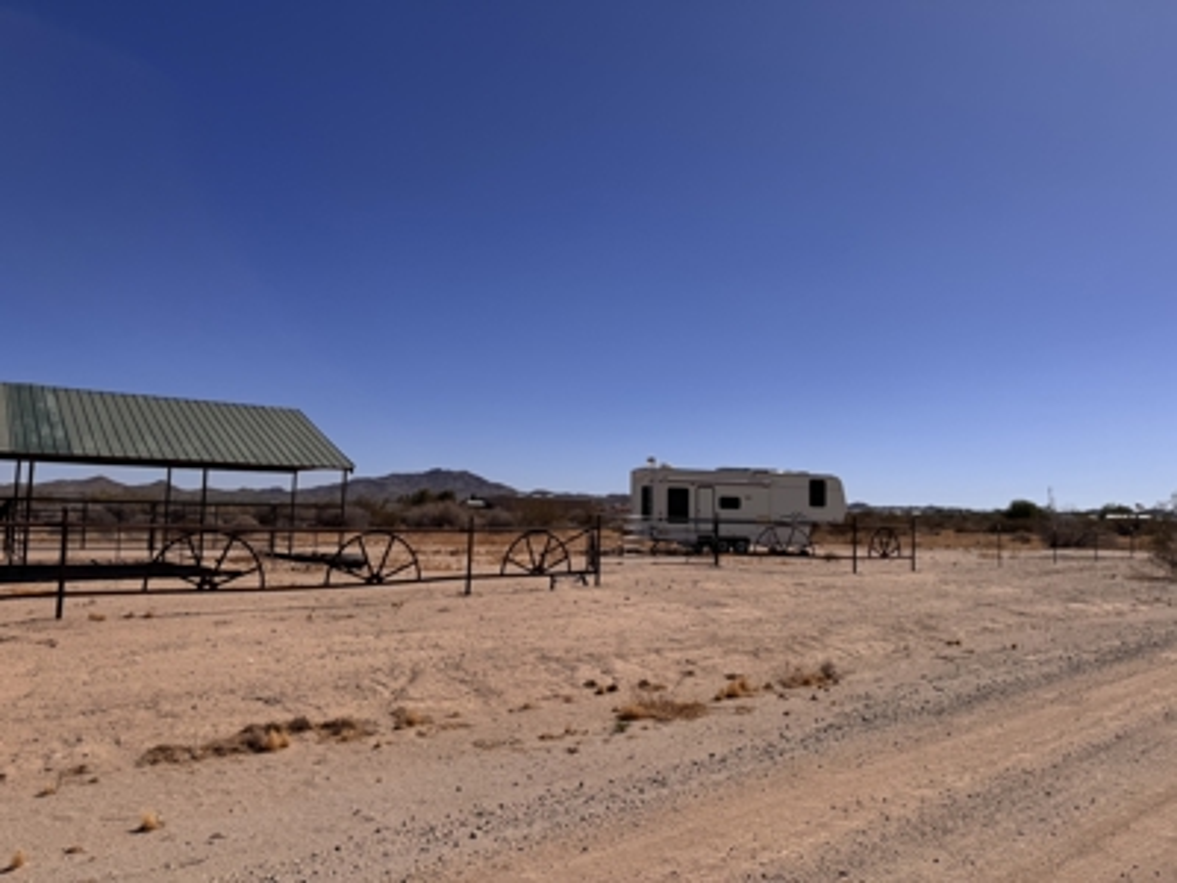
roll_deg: -0.9
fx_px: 816
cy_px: 442
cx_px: 588
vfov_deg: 56.8
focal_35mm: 24
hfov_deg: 71.6
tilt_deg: +4.1
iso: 80
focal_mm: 6.76
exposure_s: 1/10417
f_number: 1.78
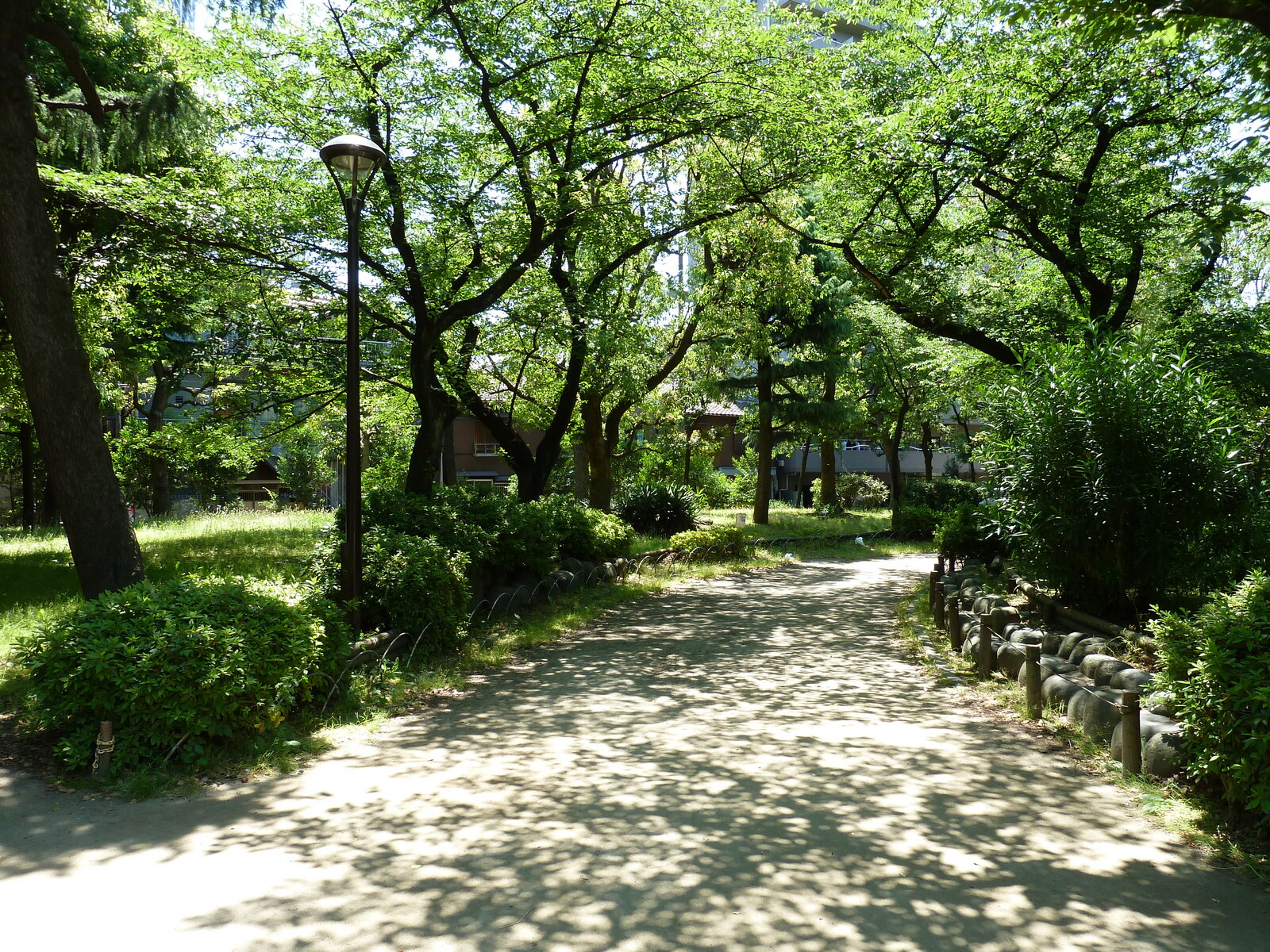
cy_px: 476
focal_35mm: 25
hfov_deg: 69.4
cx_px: 635
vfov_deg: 54.9
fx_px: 917
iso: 80
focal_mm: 4.1
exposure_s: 1/100
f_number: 4
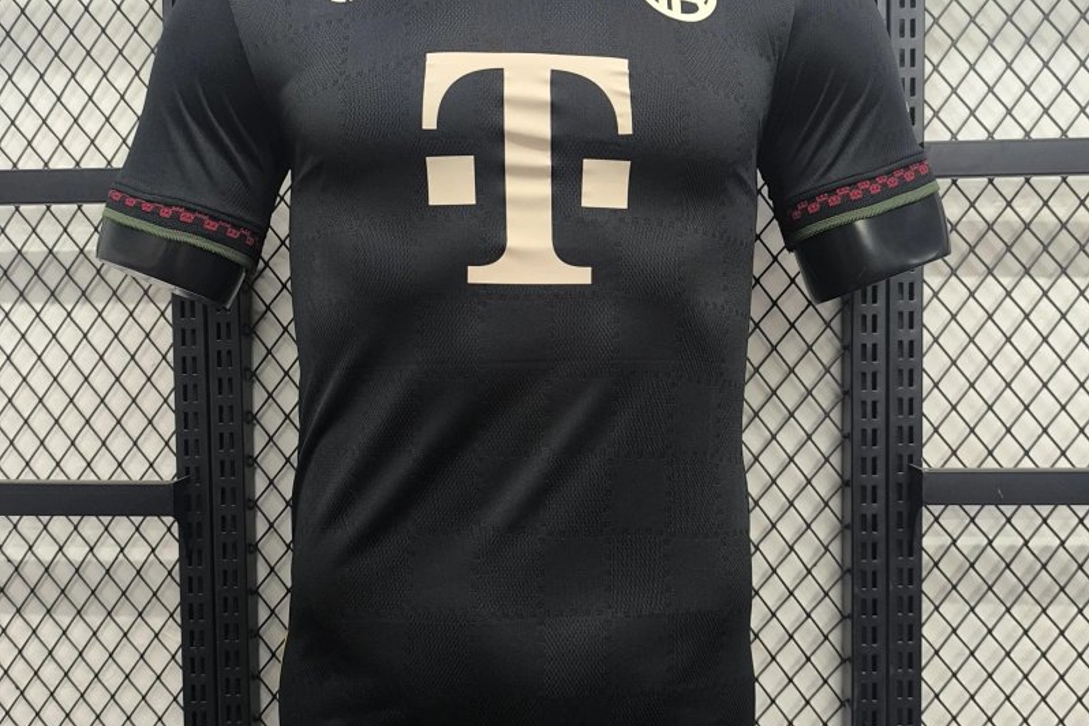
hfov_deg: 58.7
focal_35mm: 32
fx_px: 968
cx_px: 544
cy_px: 355
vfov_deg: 41.1
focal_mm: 6.14
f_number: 1.65
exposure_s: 1/50
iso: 640
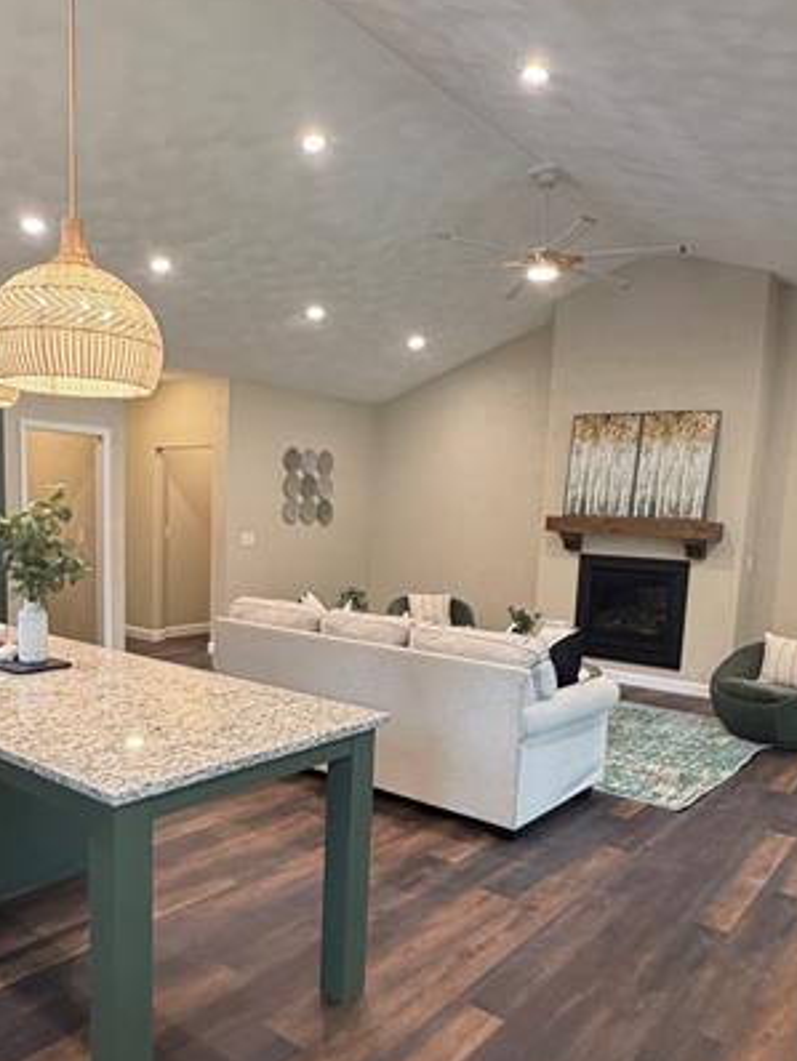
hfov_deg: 51.3
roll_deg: -1.9
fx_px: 828
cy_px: 624
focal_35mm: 27
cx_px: 357
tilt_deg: -8.7
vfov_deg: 64.8
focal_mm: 2.22
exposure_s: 1/60
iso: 250
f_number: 2.2
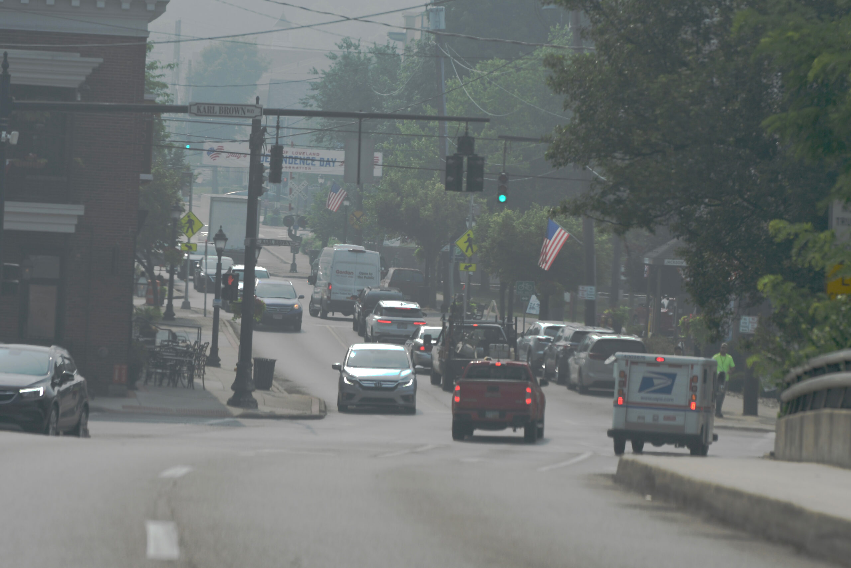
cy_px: 284
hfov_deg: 10.2
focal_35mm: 202
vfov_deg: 6.8
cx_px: 426
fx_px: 4787
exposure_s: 1/1600
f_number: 5.6
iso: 250
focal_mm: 135
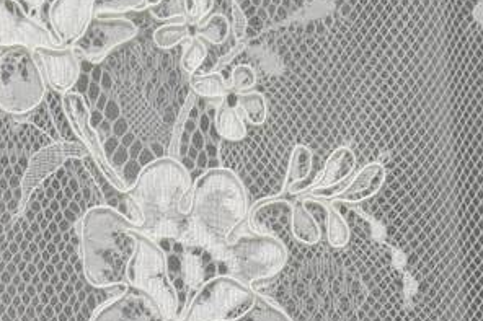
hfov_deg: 6.4
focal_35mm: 319
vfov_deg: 4.3
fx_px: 4278
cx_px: -52
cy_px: 285
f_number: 5
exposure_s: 1/100
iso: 400
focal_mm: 35
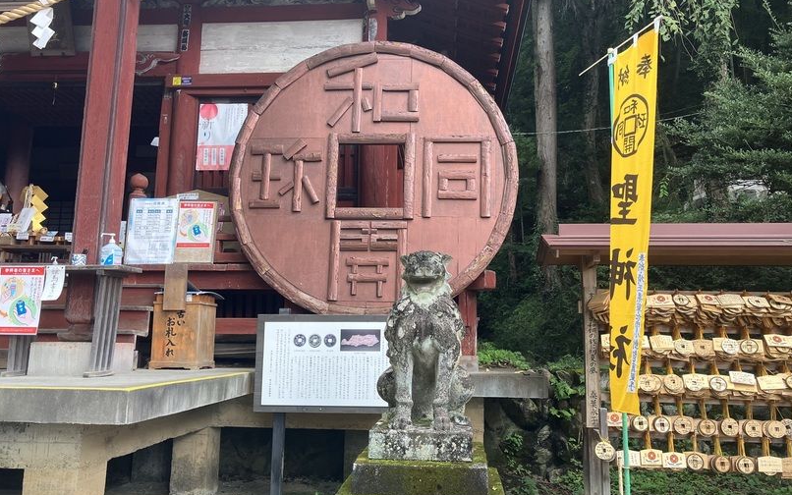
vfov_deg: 41.8
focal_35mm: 30
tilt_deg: +10.6
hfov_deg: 62.9
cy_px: 241
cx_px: 396
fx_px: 648
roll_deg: -1.6
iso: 50
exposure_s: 1/121
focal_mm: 3.99
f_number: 1.8
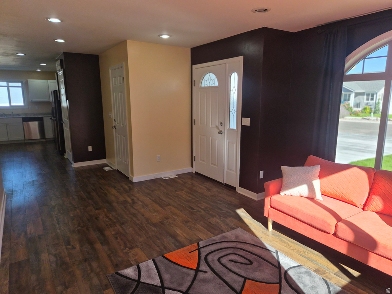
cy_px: 147
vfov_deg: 58.9
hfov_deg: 73.9
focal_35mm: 23
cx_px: 196
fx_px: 260
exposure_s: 1/832
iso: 80
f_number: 1.8
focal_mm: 5.4
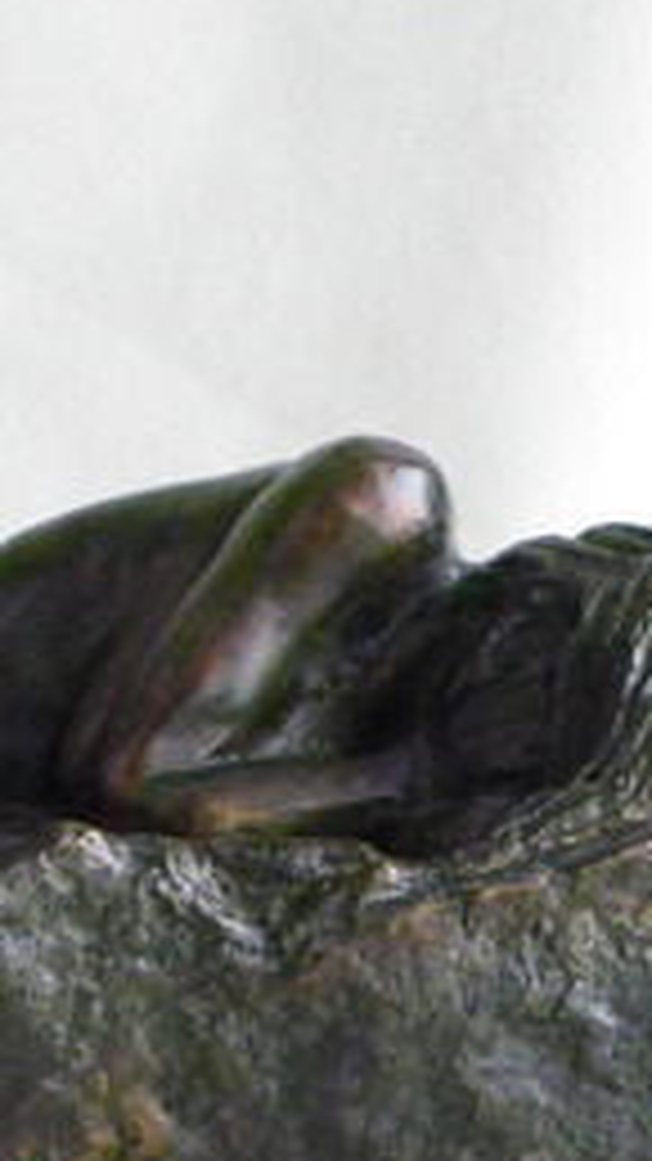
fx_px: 2860
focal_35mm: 93
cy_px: 704
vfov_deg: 22.9
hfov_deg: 12.9
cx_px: 9
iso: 640
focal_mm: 7.9
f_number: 3.2
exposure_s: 1/160
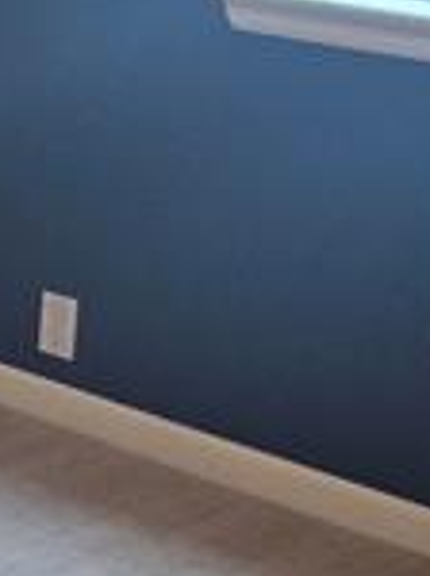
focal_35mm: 118
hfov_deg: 10.6
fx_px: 1960
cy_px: 157
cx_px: -632
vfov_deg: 16.6
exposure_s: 1/60
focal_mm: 5.4
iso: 500
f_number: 1.8
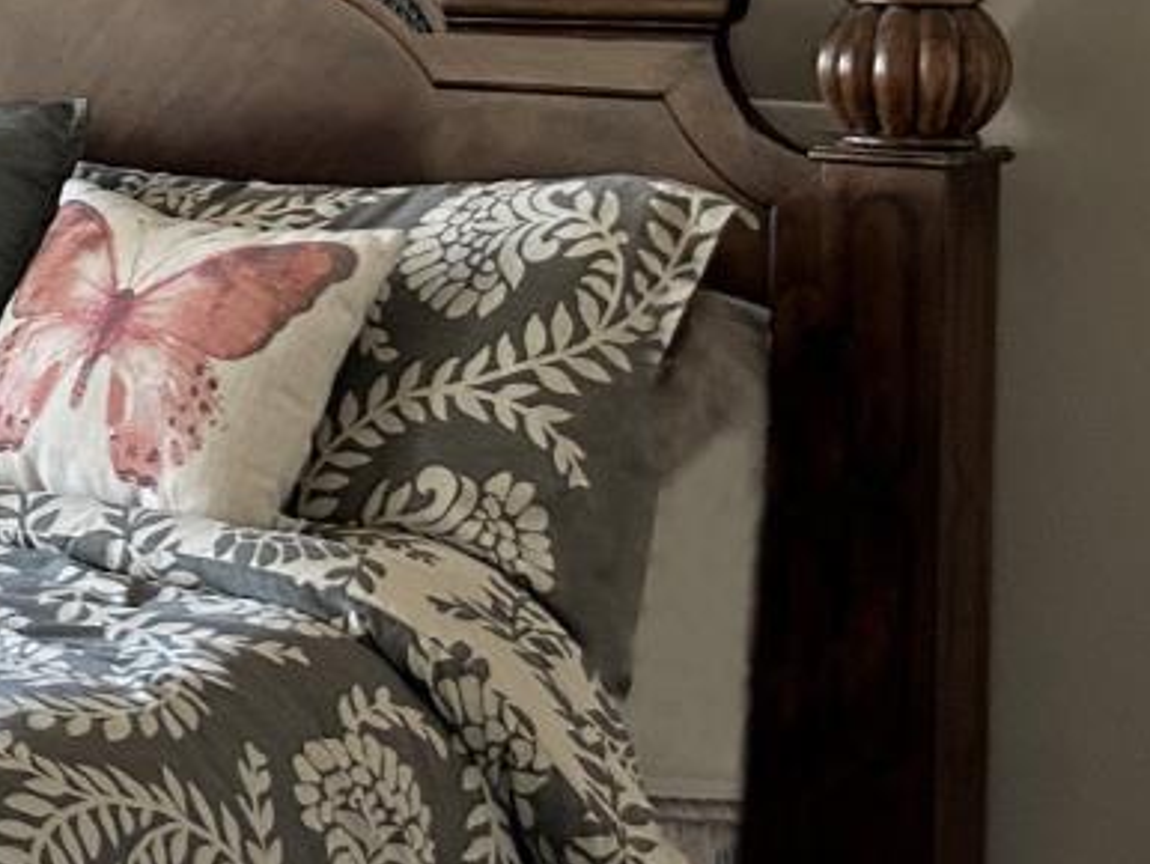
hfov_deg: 16.2
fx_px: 3357
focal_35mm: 101
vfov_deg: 14.5
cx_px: -944
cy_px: 22
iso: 125
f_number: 1.5
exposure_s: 1/113
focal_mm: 5.7
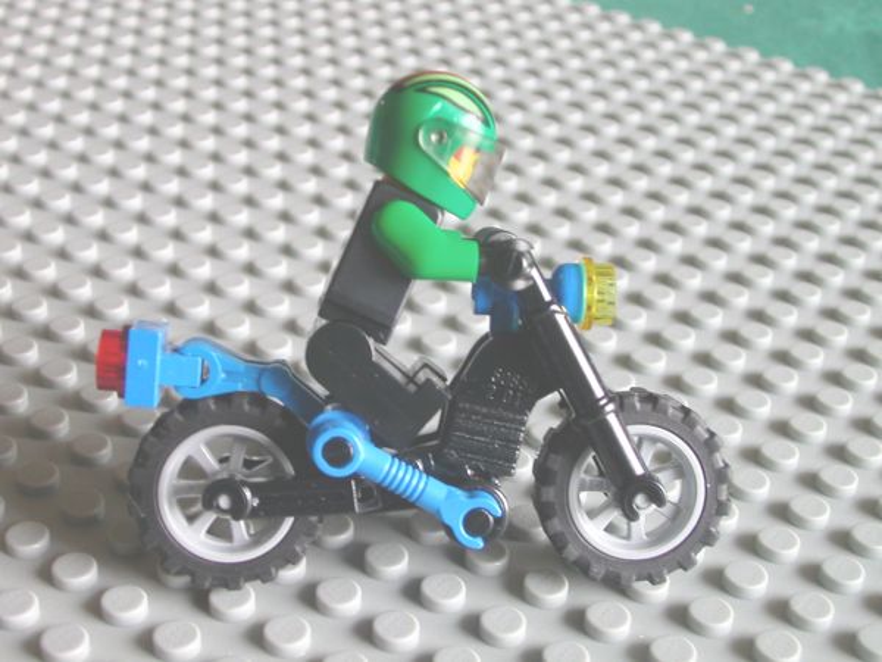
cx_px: 441
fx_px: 1478
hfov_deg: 33.2
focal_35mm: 58
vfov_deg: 25.2
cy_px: 331
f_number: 3.4
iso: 100
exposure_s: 1/10.7
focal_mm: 8.9
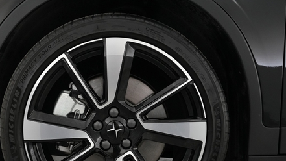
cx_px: 112
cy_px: 129
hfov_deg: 49.0
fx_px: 311
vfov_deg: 28.4
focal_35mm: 41
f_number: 4.5
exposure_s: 1/80
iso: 3200
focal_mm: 27
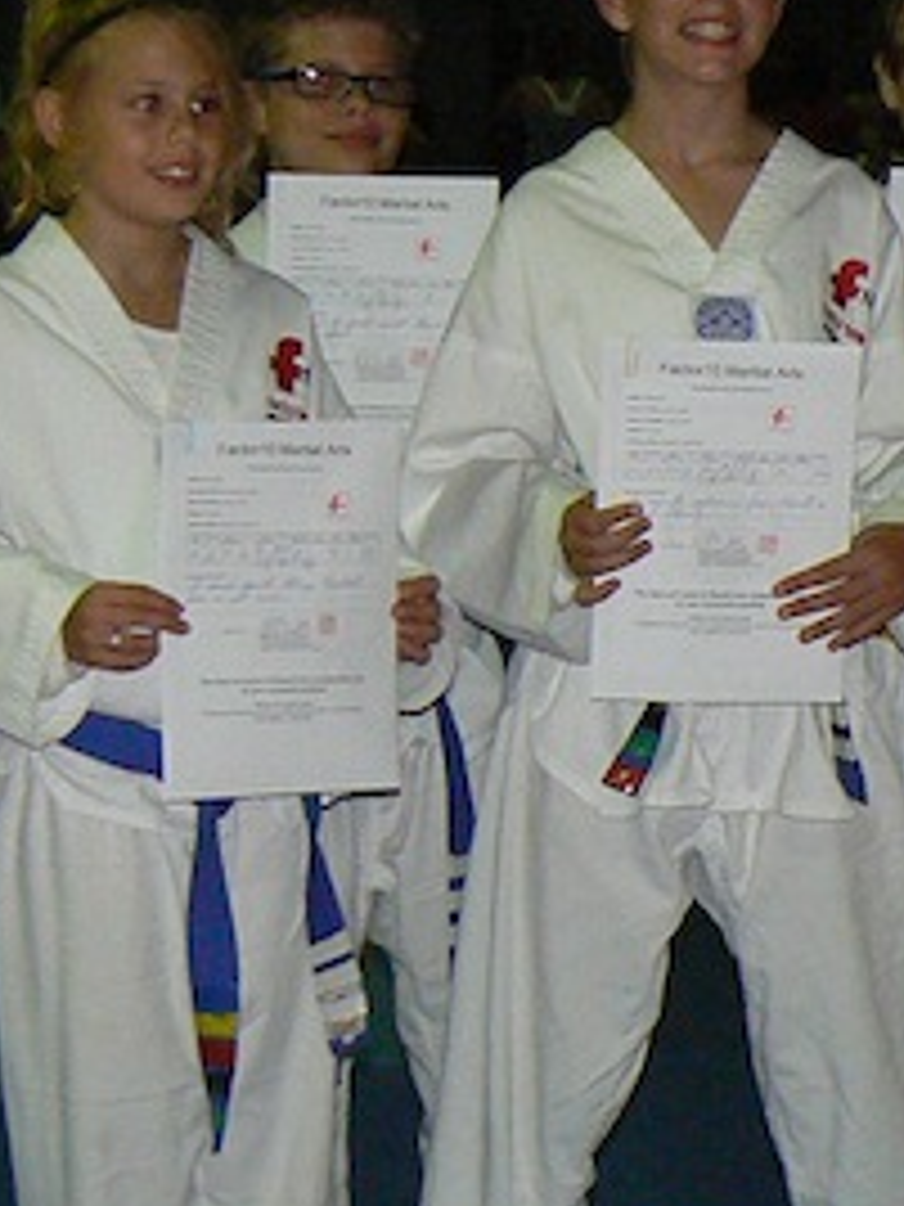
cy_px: 441
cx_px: 819
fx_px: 3900
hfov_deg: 13.1
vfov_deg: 17.5
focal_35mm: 112
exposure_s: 1/40
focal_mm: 6.1
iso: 200
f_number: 2.8
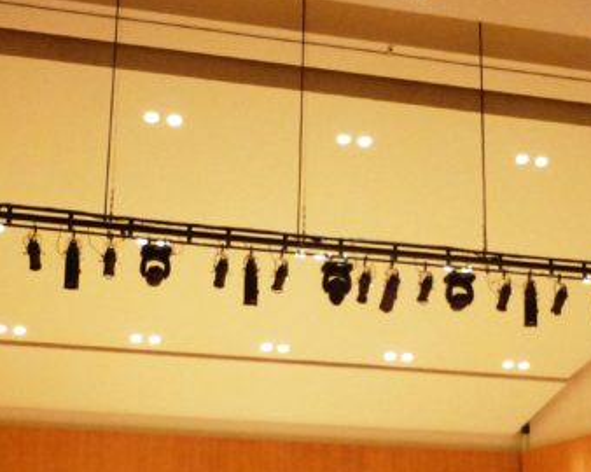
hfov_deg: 25.6
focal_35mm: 74
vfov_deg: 20.3
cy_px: 409
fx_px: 1294
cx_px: 390
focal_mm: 4.5
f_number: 3.1
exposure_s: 1/6
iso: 400
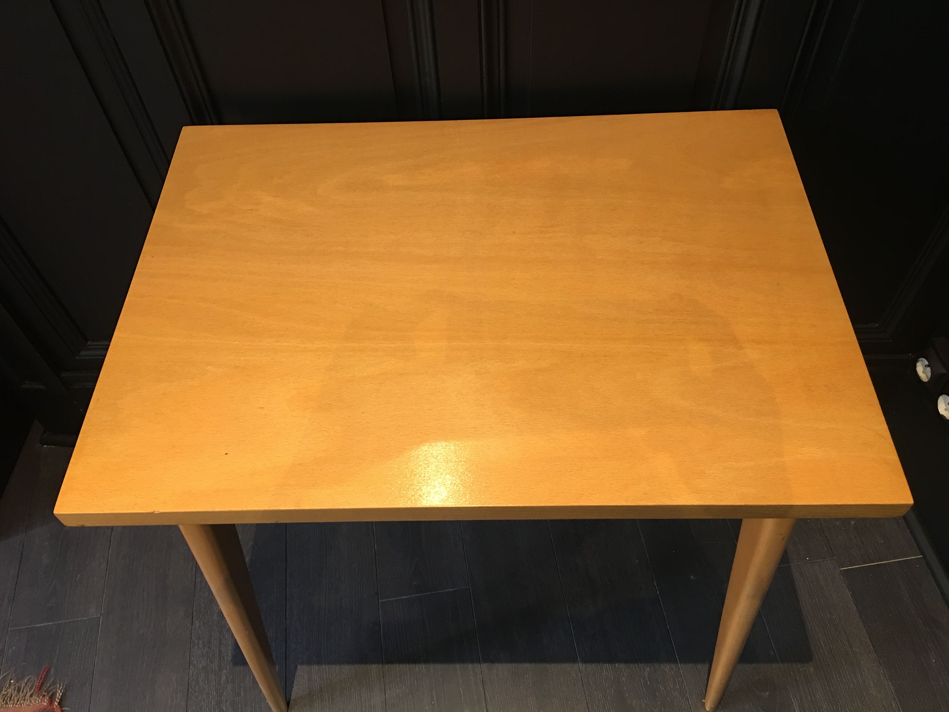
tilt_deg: -51.1
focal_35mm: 29
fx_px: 795
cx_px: 474
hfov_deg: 61.7
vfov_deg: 48.2
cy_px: 356
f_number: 2.2
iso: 100
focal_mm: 4.15
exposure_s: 1/17
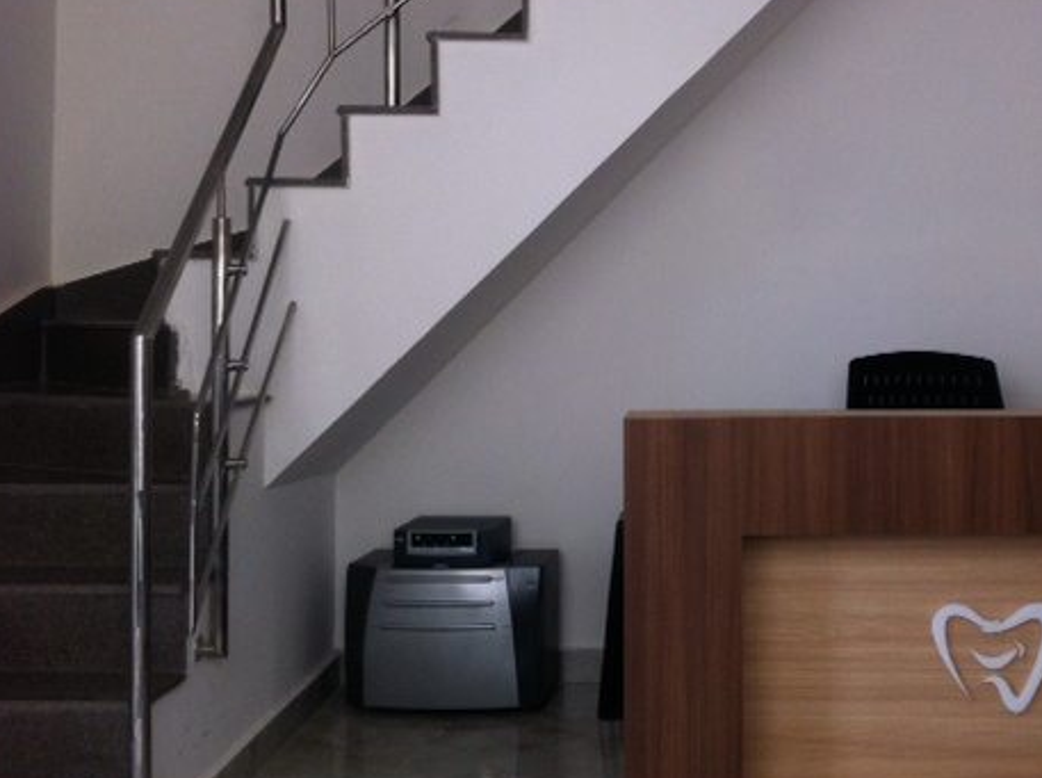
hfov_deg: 38.5
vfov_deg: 29.5
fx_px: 1472
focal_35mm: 49
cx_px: 705
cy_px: 297
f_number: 2.8
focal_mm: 3.85
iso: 80
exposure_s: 1/40
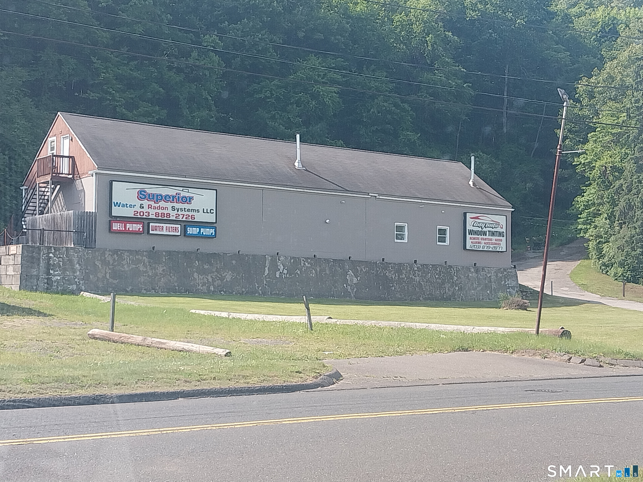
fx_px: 483
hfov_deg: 67.3
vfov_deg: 53.1
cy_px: 241
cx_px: 322
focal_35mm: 26
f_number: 1.8
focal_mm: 4
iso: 20
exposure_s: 1/218
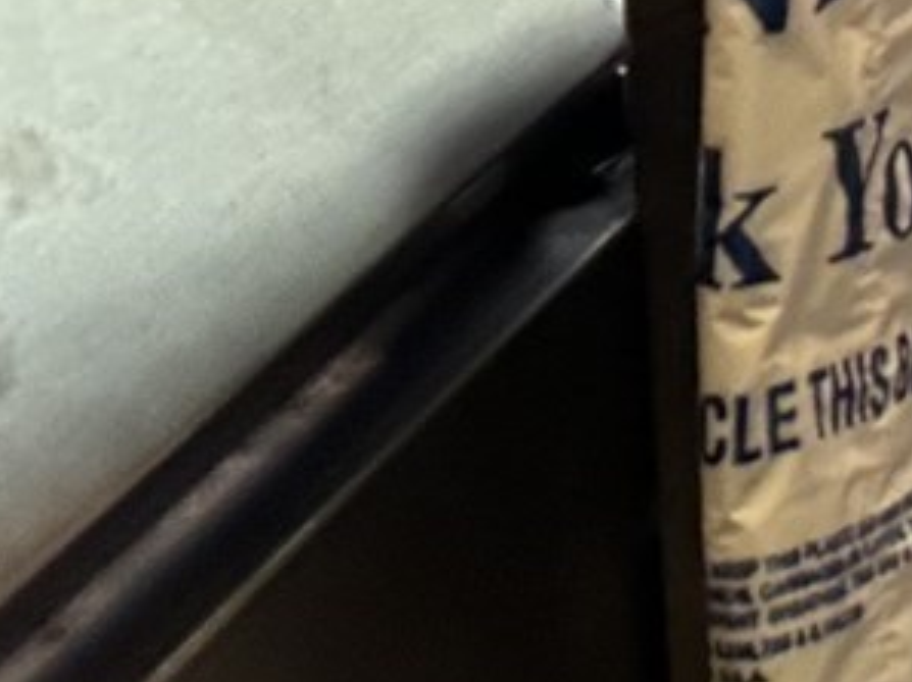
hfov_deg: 8.9
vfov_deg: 8.1
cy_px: -1095
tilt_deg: -8.2
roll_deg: -3.7
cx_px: 3021
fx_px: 4344
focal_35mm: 165
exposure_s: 1/120
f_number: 1.78
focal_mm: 6.86
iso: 160
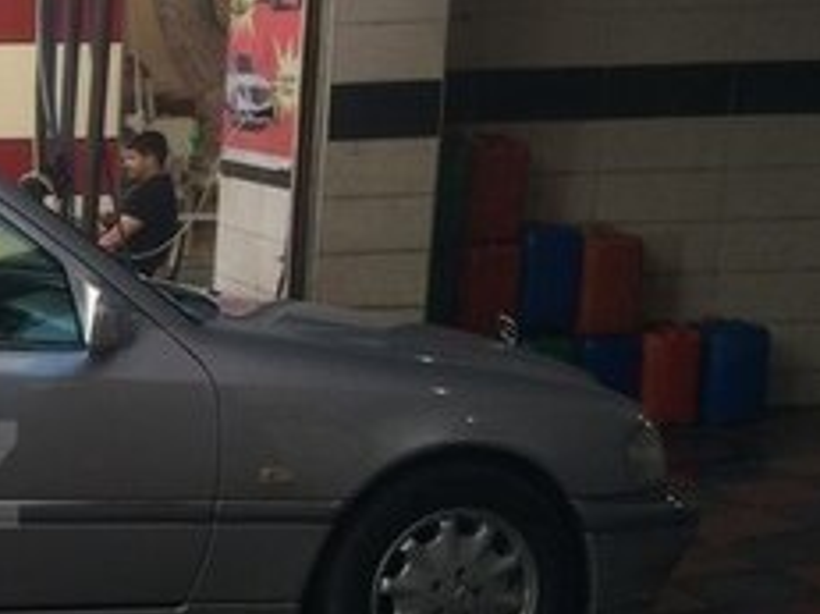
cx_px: -344
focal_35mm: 83
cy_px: 474
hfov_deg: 20.7
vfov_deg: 17.6
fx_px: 1965
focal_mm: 4.15
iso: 64
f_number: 2.2
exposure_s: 1/100
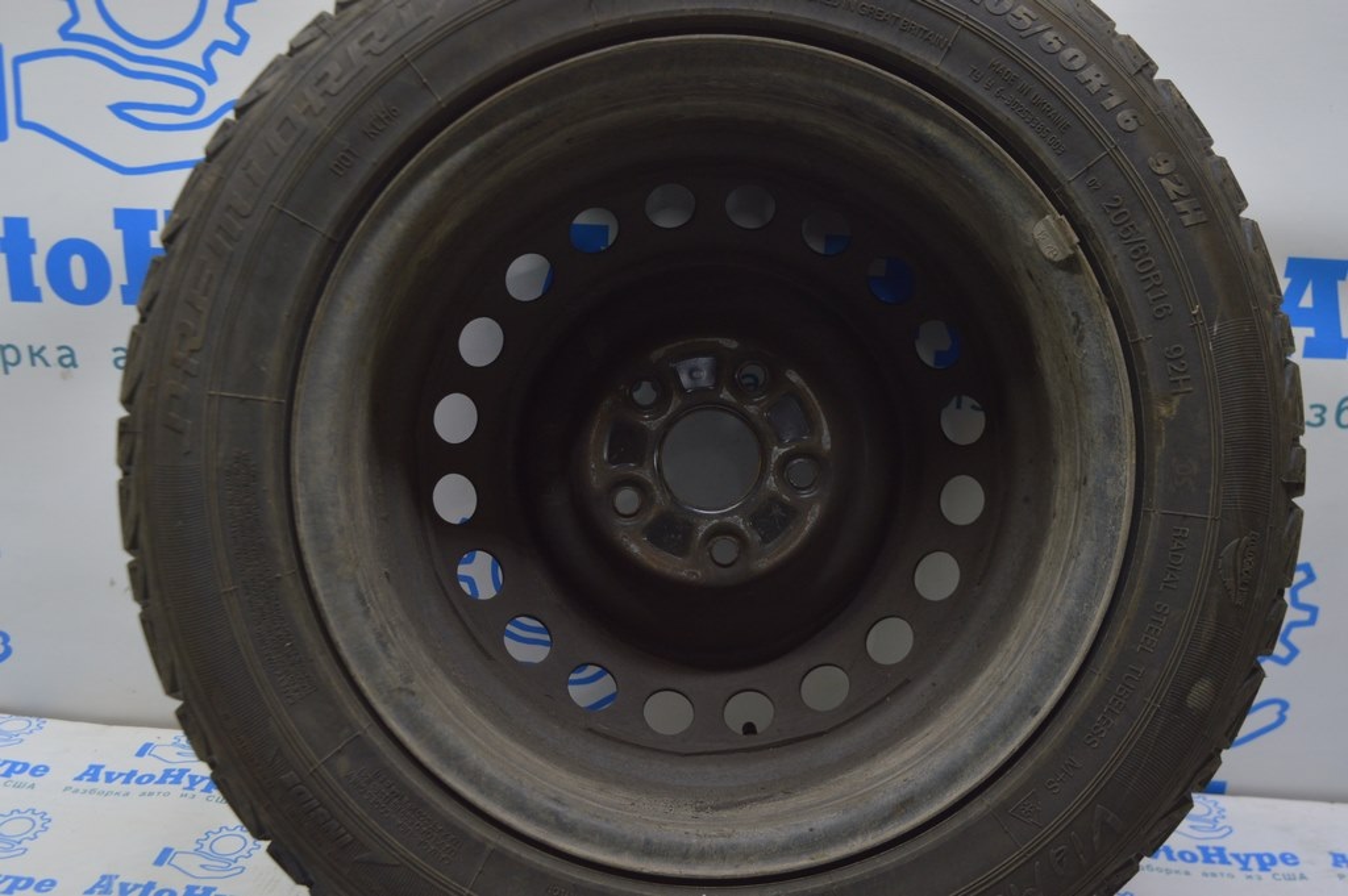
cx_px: 674
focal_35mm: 38
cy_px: 448
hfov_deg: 51.3
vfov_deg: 35.4
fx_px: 1403
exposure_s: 1/20
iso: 400
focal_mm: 25
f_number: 5.6
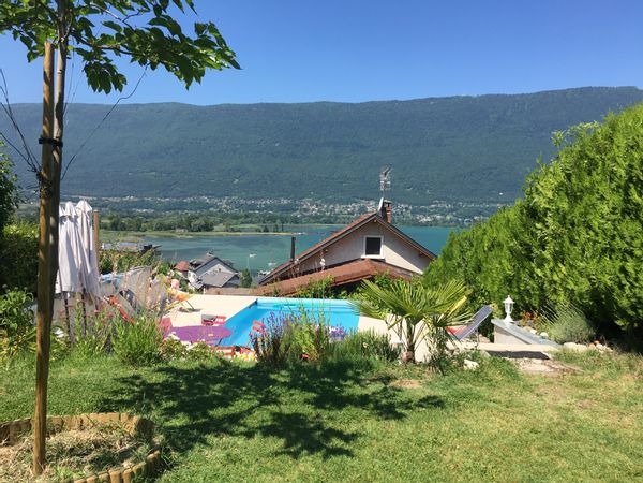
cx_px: 322
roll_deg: -1.5
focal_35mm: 29
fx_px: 539
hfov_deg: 61.7
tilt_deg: -1.9
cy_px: 242
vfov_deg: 48.2
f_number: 2.2
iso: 25
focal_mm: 4.15
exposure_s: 1/1350
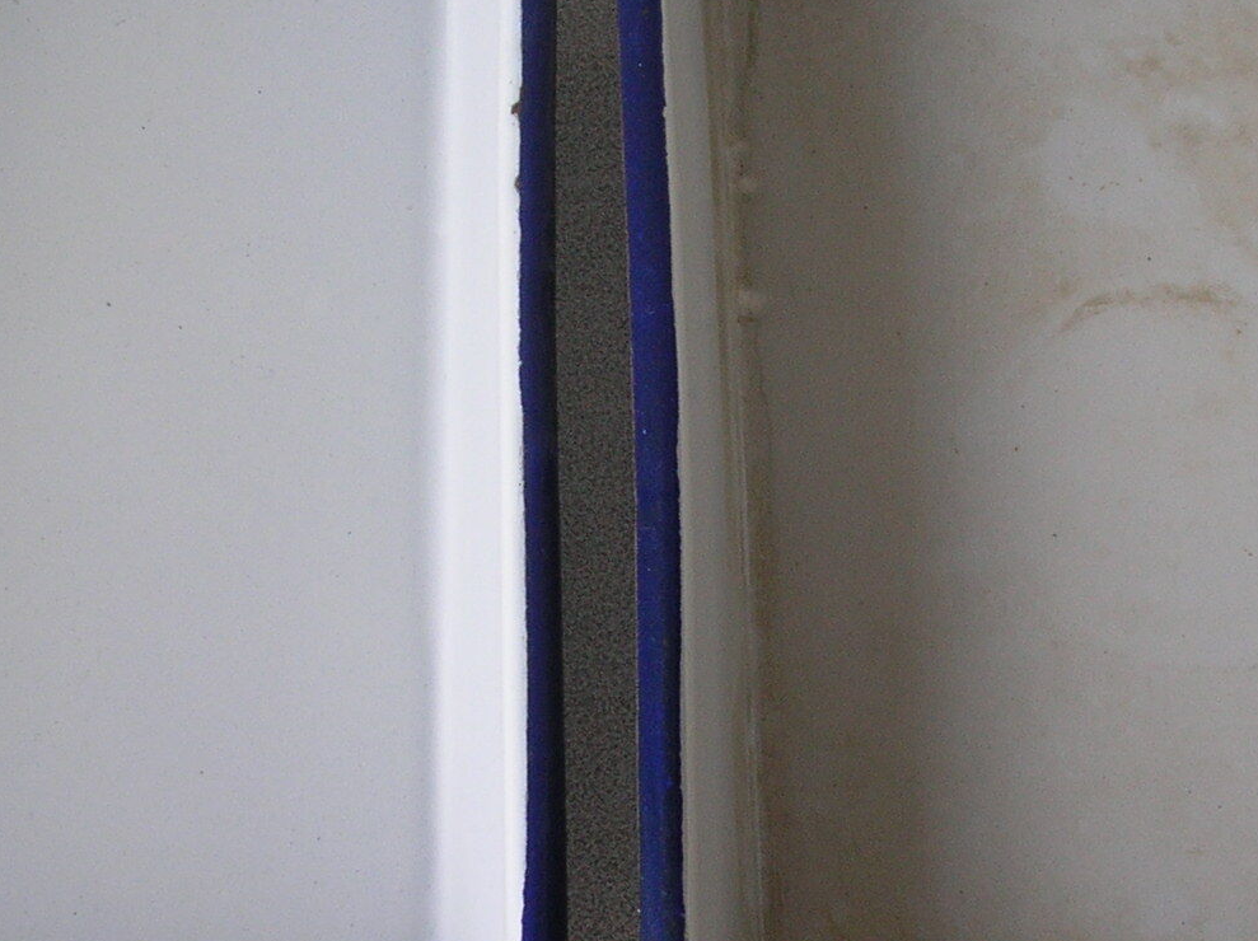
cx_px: 616
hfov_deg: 24.1
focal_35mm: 81
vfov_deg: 18.2
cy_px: 431
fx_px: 2941
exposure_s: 1/27
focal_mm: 5.8
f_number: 2.8
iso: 50
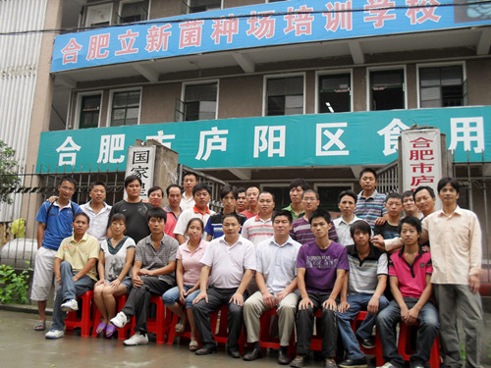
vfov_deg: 40.7
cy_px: 184
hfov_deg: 52.6
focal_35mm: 35
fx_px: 496
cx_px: 246
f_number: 3.2
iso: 100
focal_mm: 6.3
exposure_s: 1/180
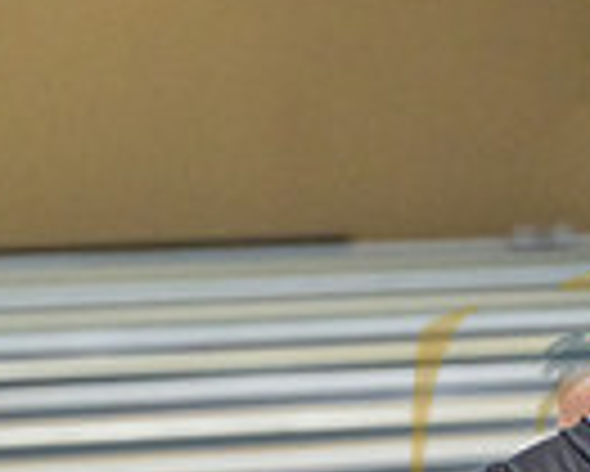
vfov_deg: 4.4
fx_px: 6204
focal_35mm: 355
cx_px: 649
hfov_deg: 5.4
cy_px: 553
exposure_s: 1/800
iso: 4000
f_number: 2.8
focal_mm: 110
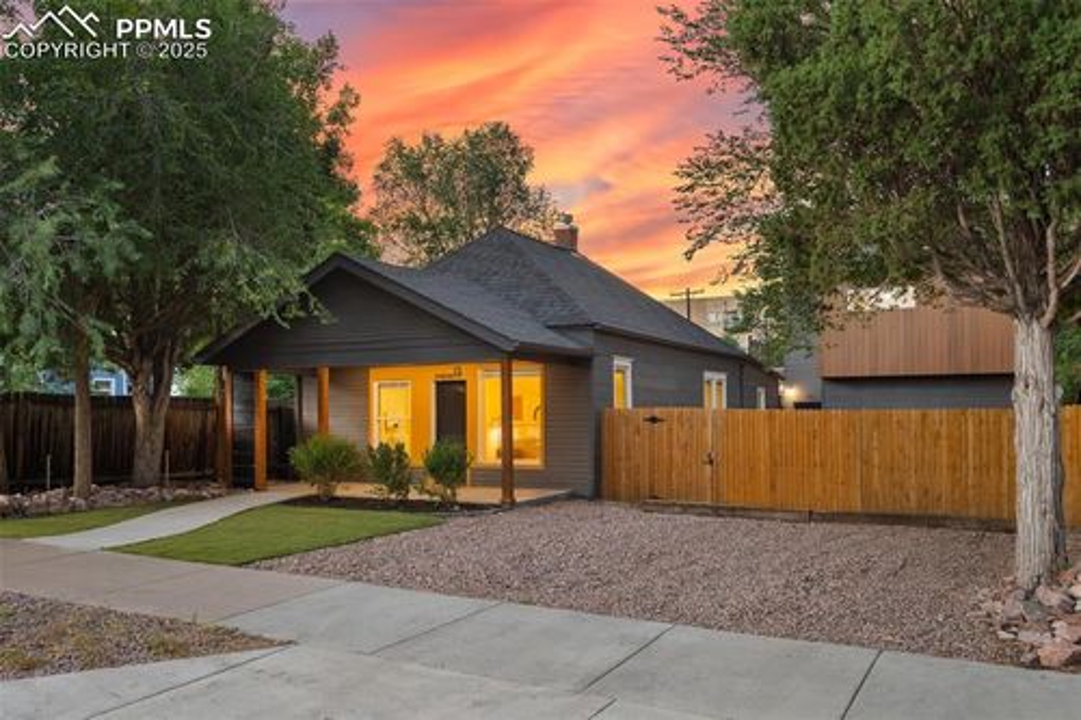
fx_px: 900
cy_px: 360
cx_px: 540
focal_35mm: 30
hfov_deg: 61.9
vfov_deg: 43.6
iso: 200
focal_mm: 30
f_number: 7.1
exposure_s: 1/1.67
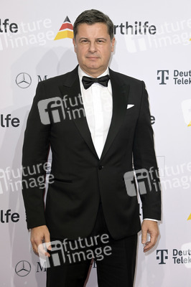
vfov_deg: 20.4
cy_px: 144
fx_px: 797
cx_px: 96
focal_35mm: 100
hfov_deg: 13.7
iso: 500
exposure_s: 1/250
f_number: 5.3
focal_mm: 100
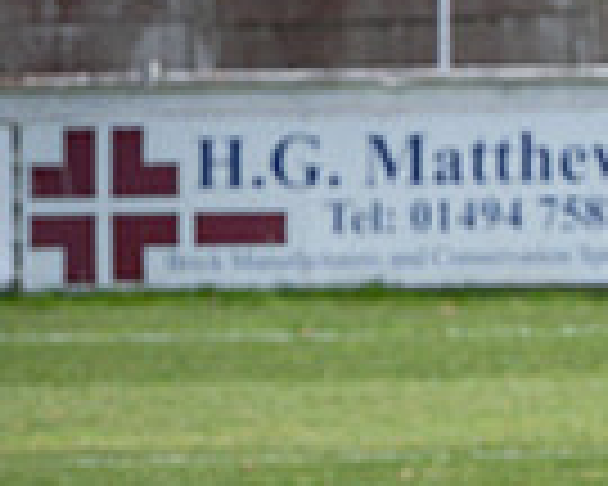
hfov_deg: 3.0
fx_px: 11570
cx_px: 886
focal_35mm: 643
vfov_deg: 2.4
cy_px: 850
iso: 200
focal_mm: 70
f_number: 5.6
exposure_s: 1/1000
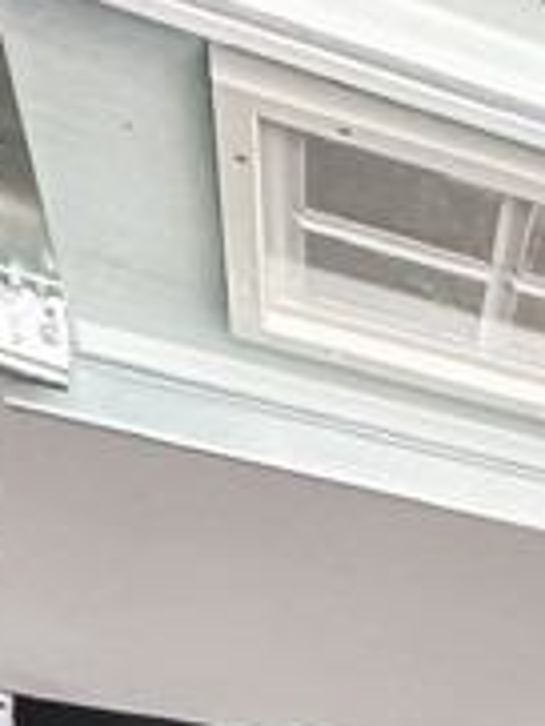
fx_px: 1656
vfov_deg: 16.3
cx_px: 1126
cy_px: 1584
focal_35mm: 79
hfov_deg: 14.9
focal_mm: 2.22
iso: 500
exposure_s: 1/60
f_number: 2.2
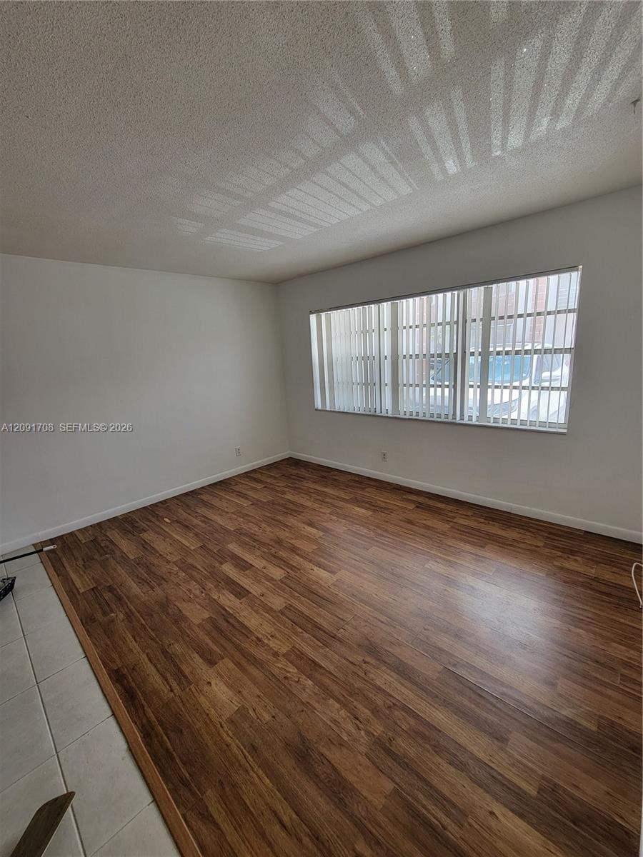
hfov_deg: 89.9
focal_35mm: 13
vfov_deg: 106.2
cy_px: 428
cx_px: 322
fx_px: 322
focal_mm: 2.2
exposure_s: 1/120
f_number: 2.2
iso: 64
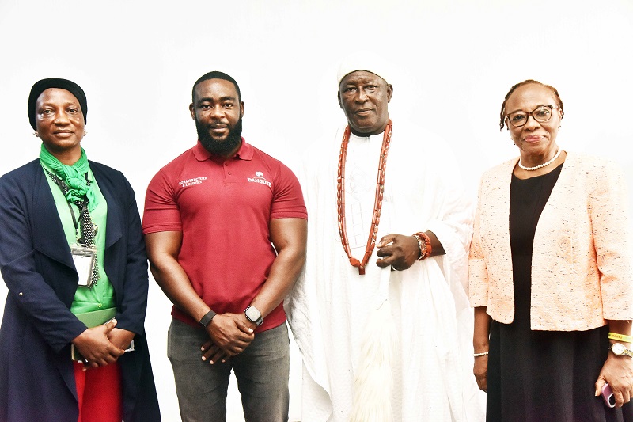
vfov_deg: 28.1
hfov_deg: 41.1
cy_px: 211
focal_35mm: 48
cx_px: 316
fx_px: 844
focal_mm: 48
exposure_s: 1/100
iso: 8000
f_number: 7.1
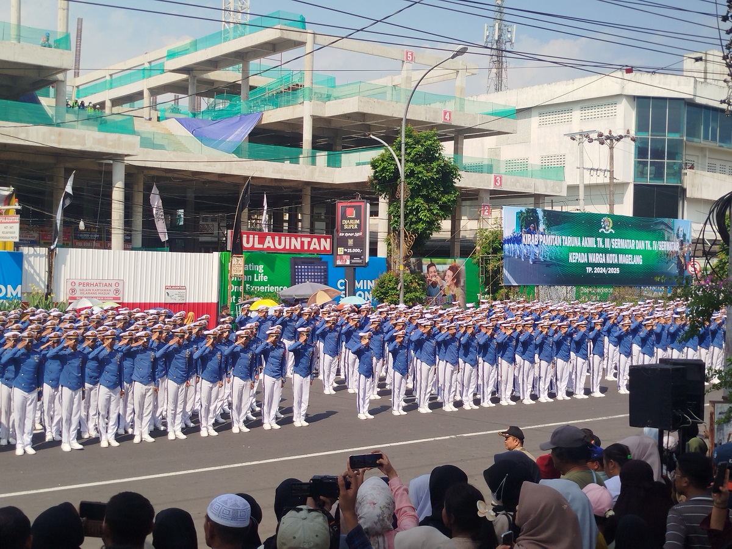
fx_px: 952
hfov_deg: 42.1
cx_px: 366
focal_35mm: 45
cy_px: 274
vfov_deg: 32.2
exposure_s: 1/1347
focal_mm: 5.31
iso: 50
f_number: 1.7
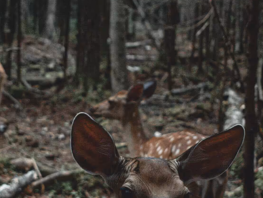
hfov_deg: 15.6
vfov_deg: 11.7
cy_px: 150
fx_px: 957
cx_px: 118
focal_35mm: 126
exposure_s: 1/200
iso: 400
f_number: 5
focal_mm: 42
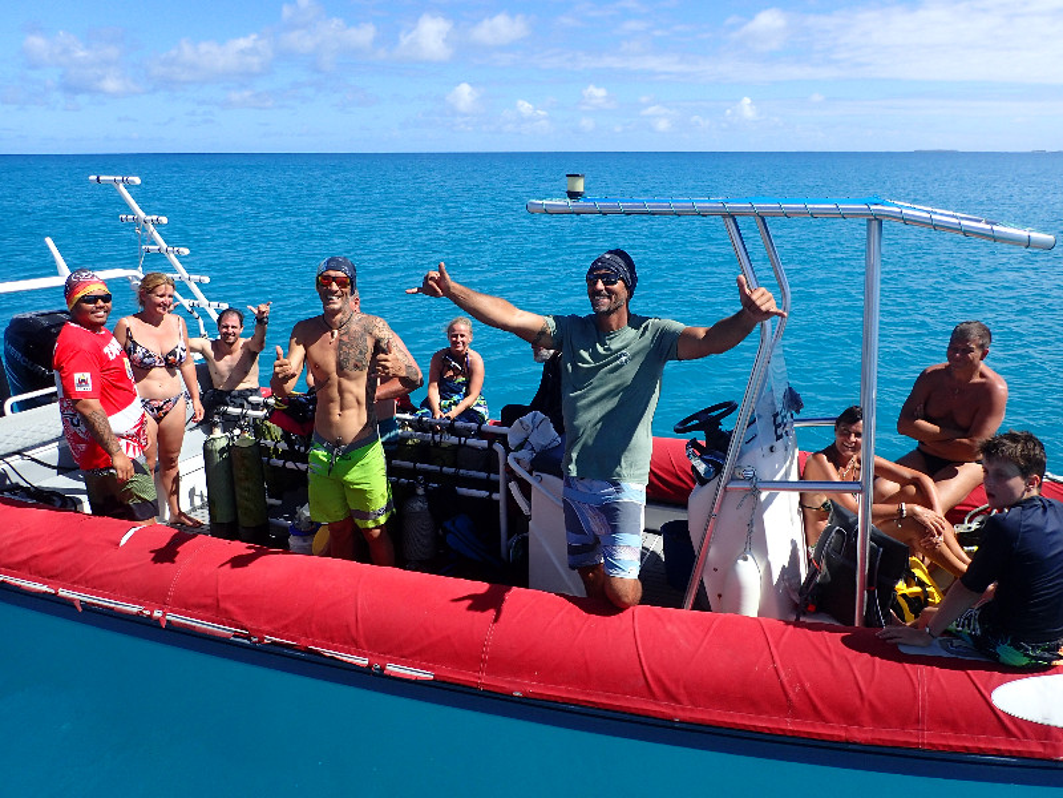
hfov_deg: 69.4
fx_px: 768
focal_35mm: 25
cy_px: 399
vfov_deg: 54.9
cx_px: 532
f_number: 8
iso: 100
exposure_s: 1/200
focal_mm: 4.5
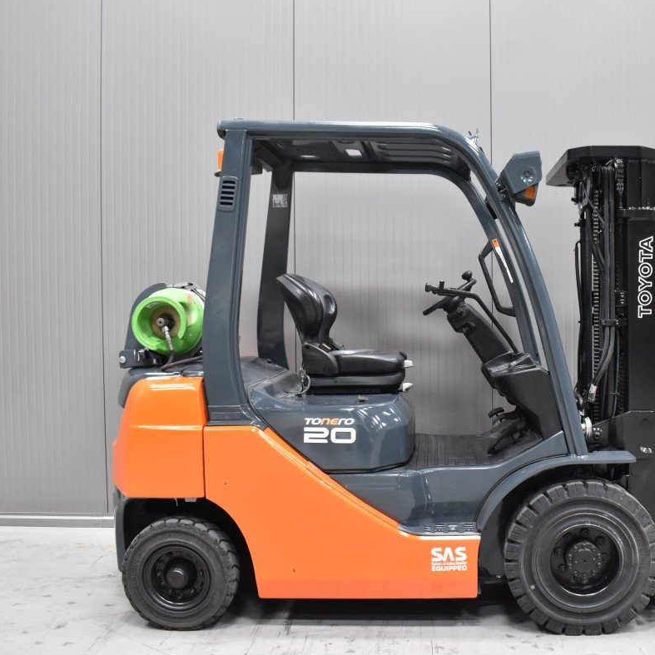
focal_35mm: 35
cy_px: 330
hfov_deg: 46.6
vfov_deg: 47.2
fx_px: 749
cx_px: 429
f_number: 5
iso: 1600
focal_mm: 18
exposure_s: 1/20
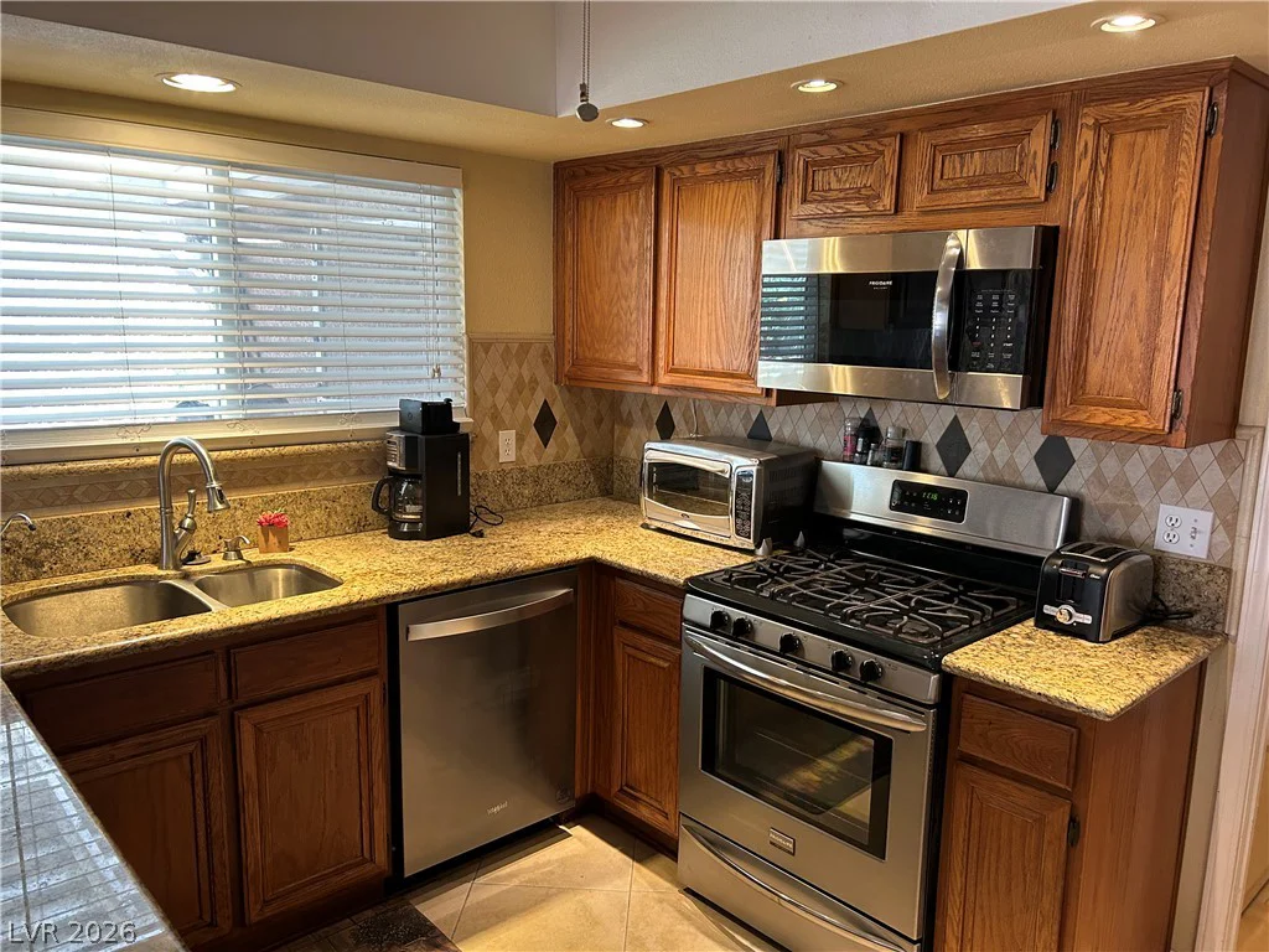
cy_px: 476
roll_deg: -1.2
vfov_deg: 53.1
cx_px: 634
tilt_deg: -9.4
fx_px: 953
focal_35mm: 26
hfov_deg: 67.3
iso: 200
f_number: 1.5
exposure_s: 1/60
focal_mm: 5.7
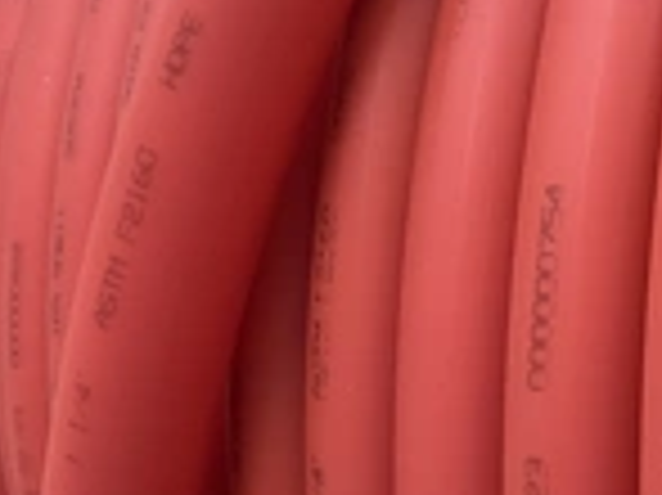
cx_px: 793
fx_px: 1510
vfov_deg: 18.6
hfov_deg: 22.8
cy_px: 194
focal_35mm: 79
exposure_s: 1/163
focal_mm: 3
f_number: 1.8
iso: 20
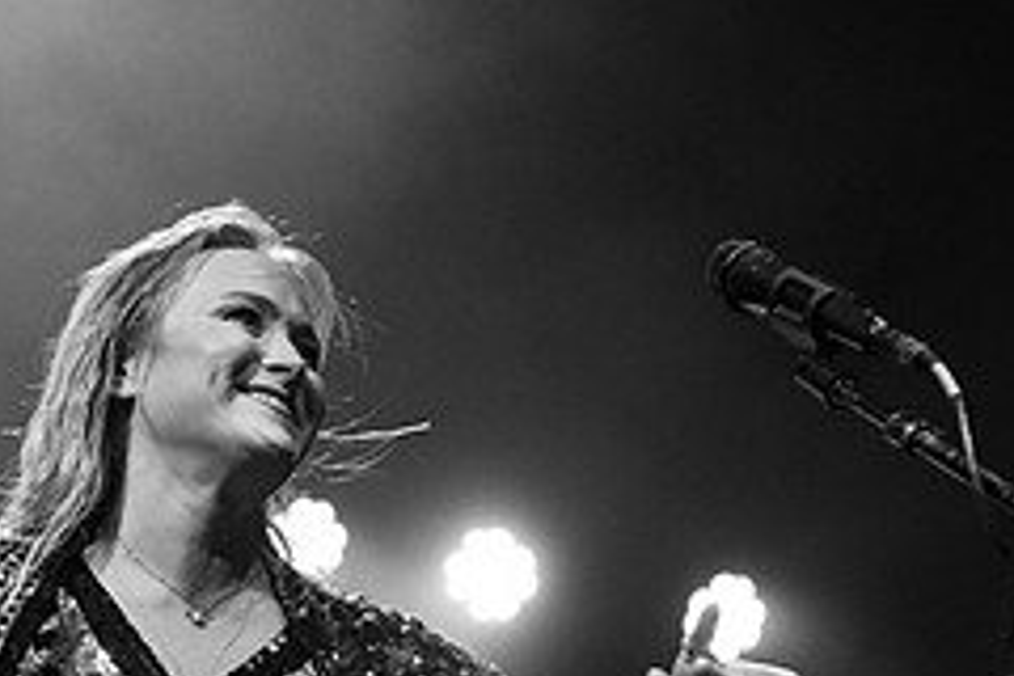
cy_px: 627
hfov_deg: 10.2
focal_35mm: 201
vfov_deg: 6.8
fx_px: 5661
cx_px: 104
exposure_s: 1/500
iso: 2500
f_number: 3.5
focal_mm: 70
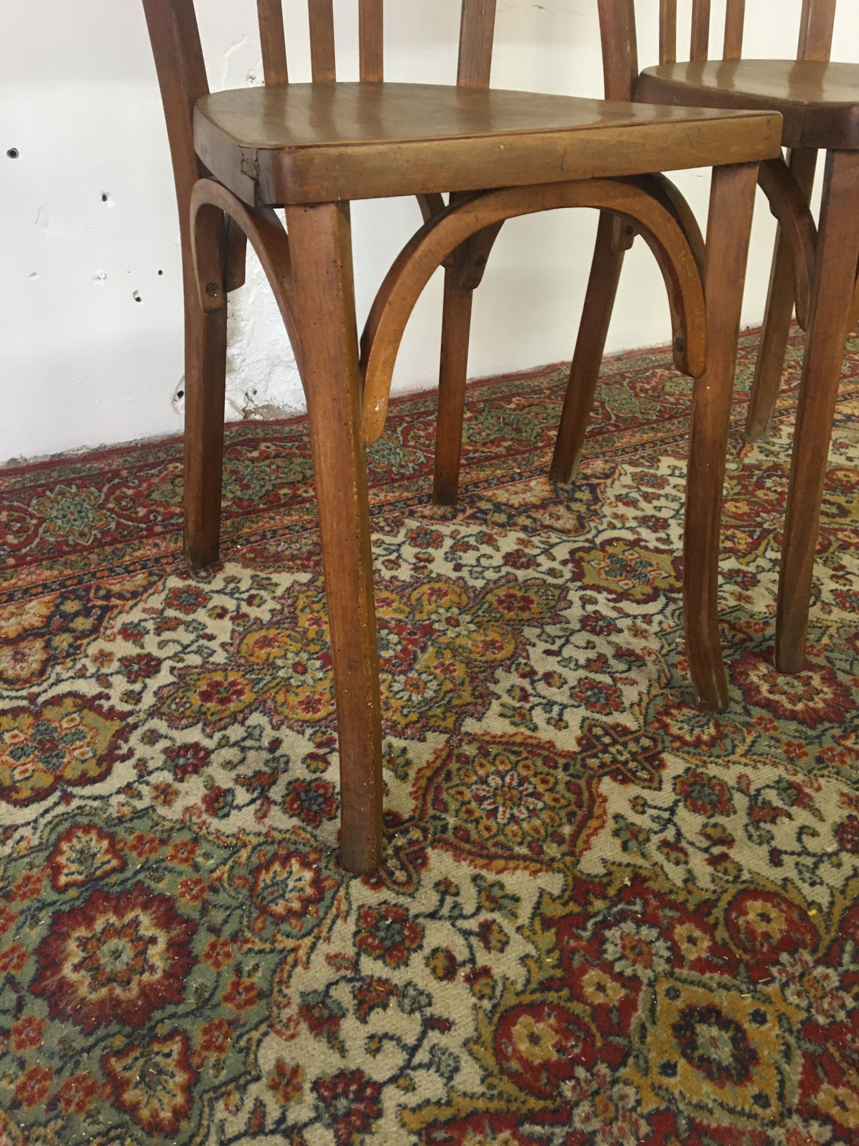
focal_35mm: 29
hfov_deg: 48.2
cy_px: 573
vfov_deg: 61.7
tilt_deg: -30.4
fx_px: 960
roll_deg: +1.1
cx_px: 430
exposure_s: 1/33
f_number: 2.2
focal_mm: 4.15
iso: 160
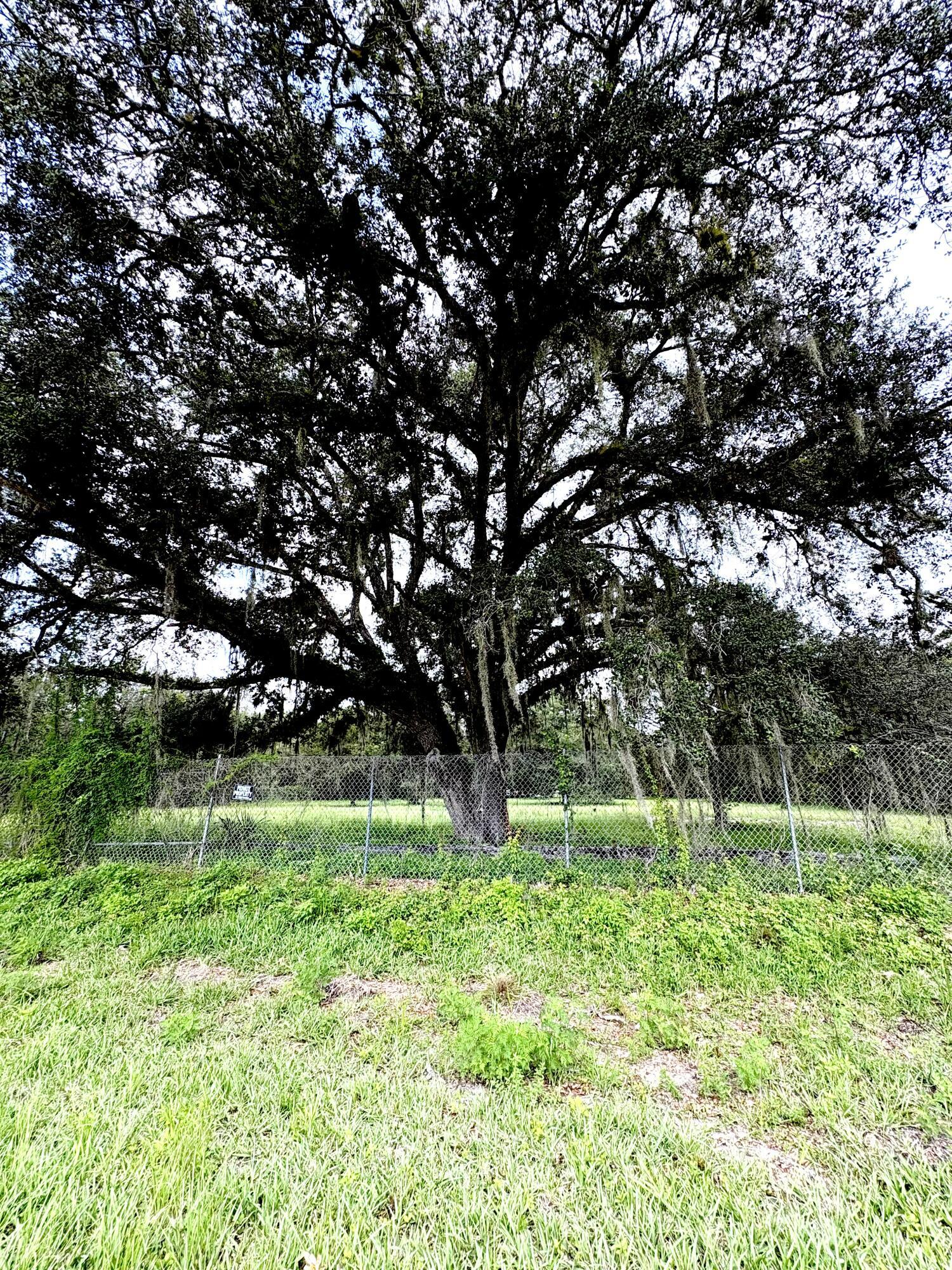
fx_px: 513
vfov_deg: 102.1
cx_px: 476
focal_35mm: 14
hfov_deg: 85.7
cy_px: 635
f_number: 2.2
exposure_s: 1/435
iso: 64
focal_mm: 2.22
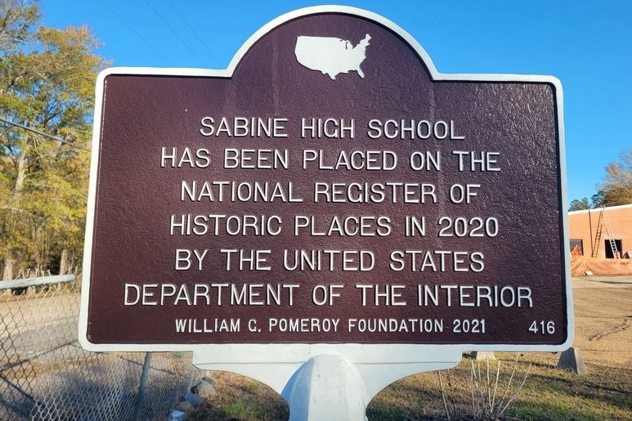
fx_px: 491
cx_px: 319
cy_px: 194
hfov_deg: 65.5
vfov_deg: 46.3
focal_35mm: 28
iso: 40
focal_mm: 5.4
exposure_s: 1/1123
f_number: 1.8
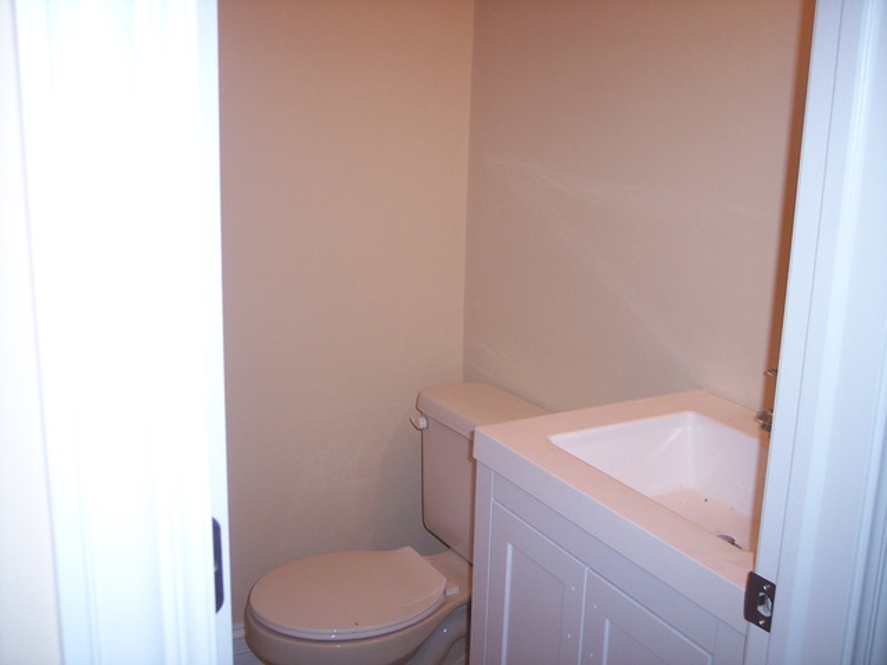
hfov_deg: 47.9
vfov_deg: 36.8
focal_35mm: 39
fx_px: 999
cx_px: 444
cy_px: 332
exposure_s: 1/60
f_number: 2.8
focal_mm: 8
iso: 140
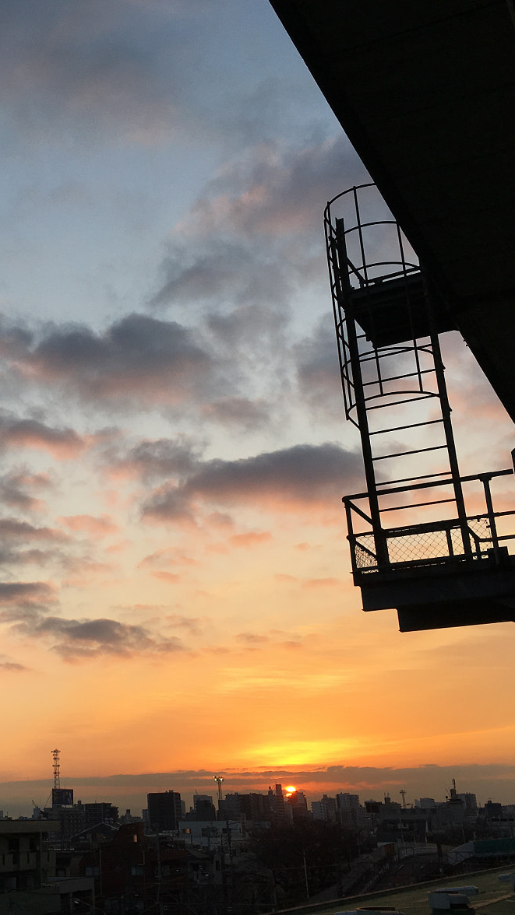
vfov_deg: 47.4
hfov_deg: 26.9
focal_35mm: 43
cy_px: 449
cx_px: 64
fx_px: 1045
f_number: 2.2
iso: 25
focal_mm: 4.15
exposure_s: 1/503
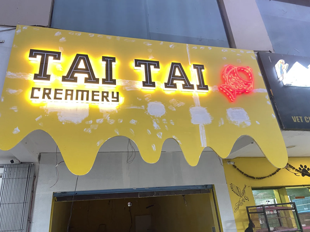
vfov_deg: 53.1
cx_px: 155
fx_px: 233
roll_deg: +4.6
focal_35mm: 26
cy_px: 116
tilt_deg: +26.9
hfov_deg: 67.3
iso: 100
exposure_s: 1/50
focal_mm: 4.25
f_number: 1.8
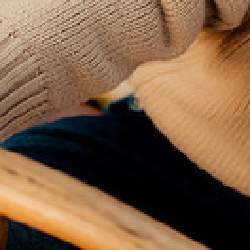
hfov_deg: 6.2
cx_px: 278
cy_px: 8
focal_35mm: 281
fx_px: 2296
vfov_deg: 6.2
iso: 400
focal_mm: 50
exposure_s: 1/125
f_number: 2.8
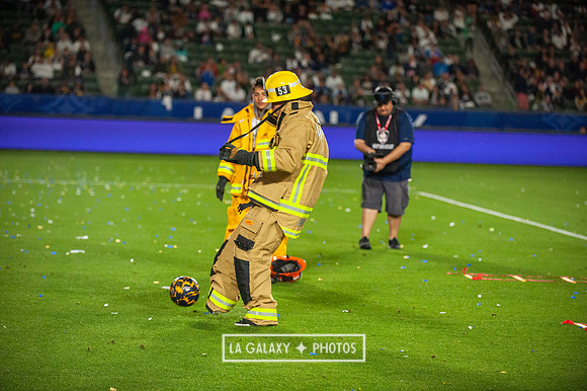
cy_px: 196
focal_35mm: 120
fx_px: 1955
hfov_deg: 17.1
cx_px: 294
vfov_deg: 11.4
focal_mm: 120
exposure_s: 1/2500
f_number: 2.8
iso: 3200
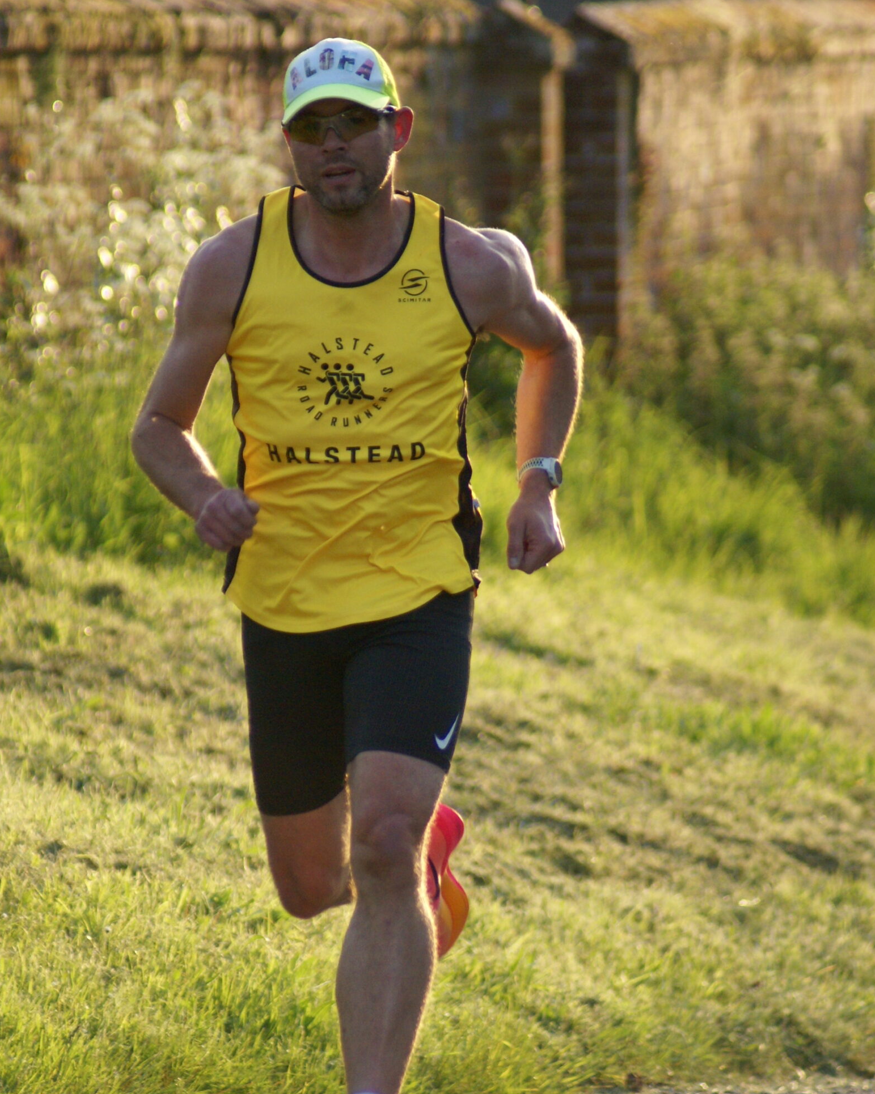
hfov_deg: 2.8
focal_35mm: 550
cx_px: 406
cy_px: 638
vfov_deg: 3.5
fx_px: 17801
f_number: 5.6
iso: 500
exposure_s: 1/500
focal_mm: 300
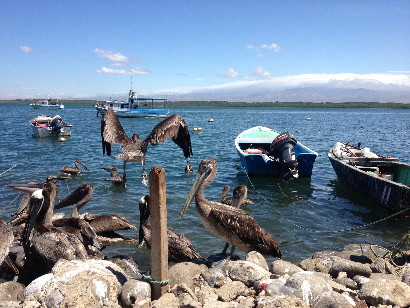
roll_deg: -0.2
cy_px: 154
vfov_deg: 40.7
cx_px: 205
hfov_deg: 52.6
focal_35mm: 35
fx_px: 415
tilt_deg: -10.7
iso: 50
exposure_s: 1/1672
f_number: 2.4
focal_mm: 4.28
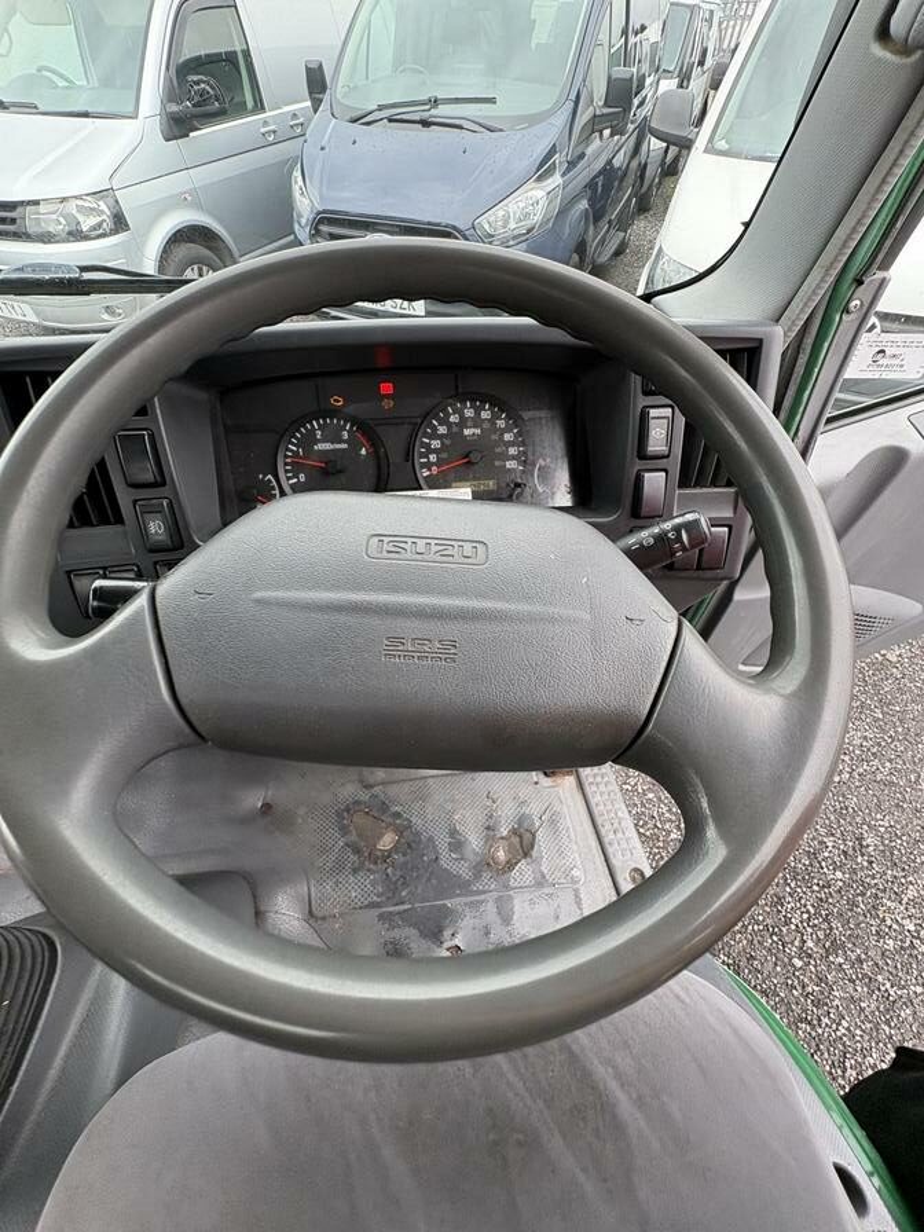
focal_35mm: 14
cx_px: 462
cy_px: 616
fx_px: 498
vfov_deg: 102.1
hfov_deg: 85.7
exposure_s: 1/134
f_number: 2.2
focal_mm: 2.22
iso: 80
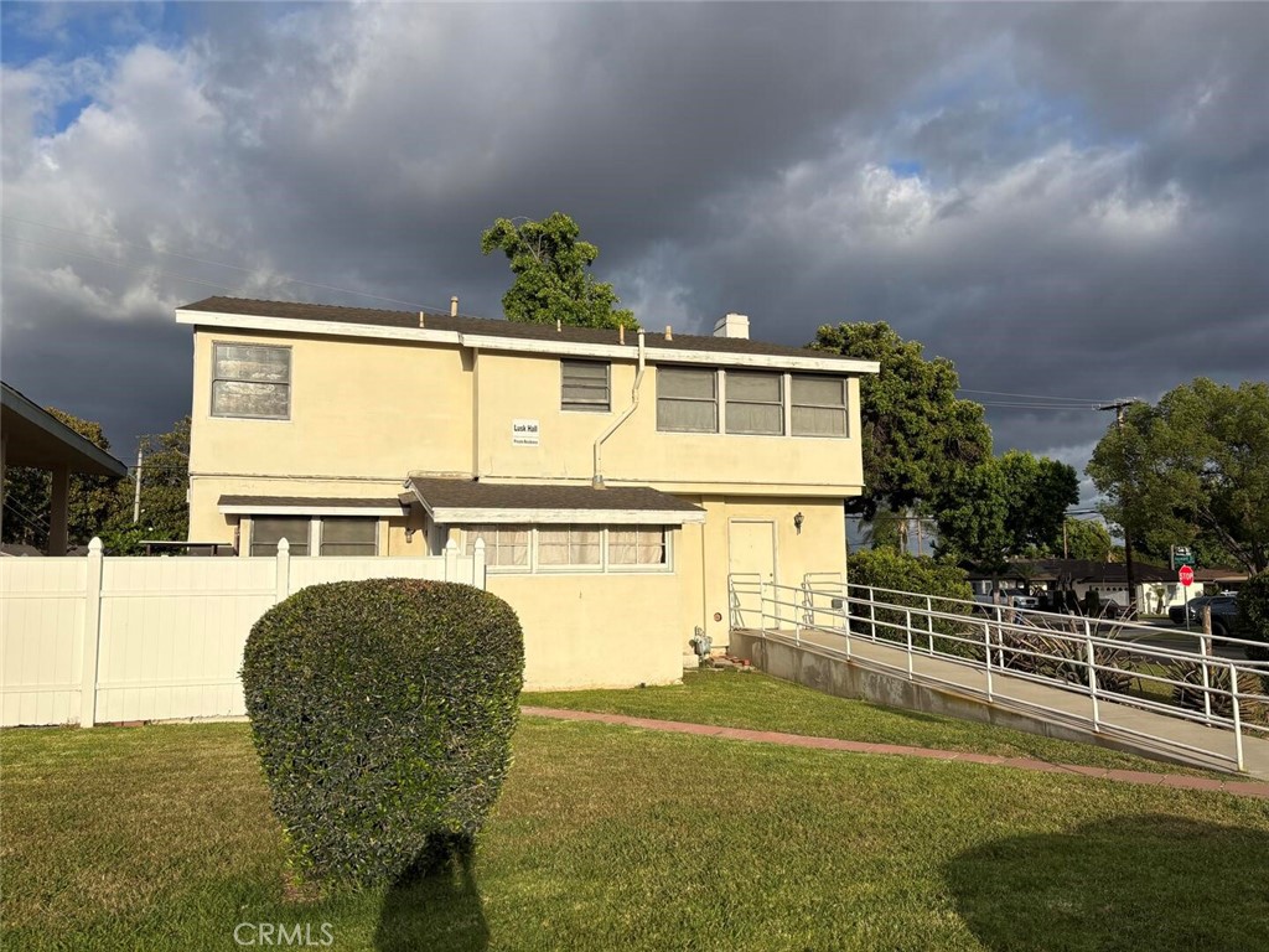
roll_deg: -0.6
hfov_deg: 67.3
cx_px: 634
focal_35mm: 26
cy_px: 476
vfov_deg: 53.1
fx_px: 953
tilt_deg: +6.3
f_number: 1.6
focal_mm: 5.96
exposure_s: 1/5618
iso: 50
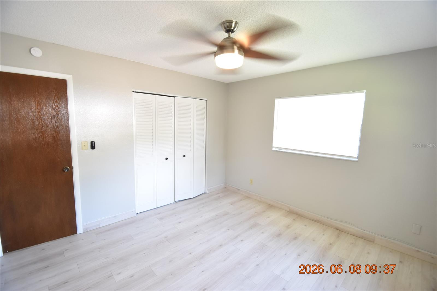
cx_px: 218
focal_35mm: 15
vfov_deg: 77.3
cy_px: 146
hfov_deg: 100.4
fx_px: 182
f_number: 3.5
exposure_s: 1/30
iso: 800
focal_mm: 10
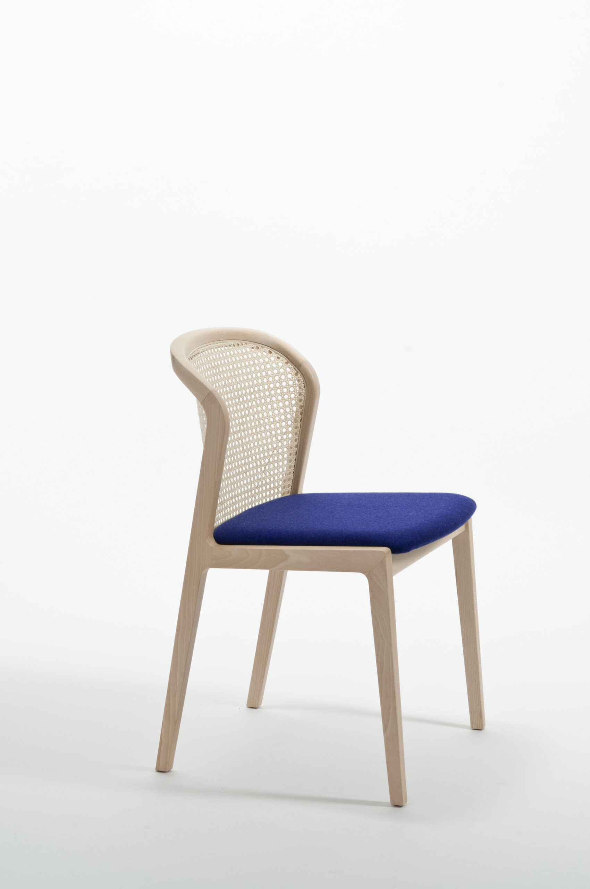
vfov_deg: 24.6
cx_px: 295
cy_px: 444
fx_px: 2033
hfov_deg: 16.5
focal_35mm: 82
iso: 200
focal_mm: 55
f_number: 16
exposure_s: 1/2
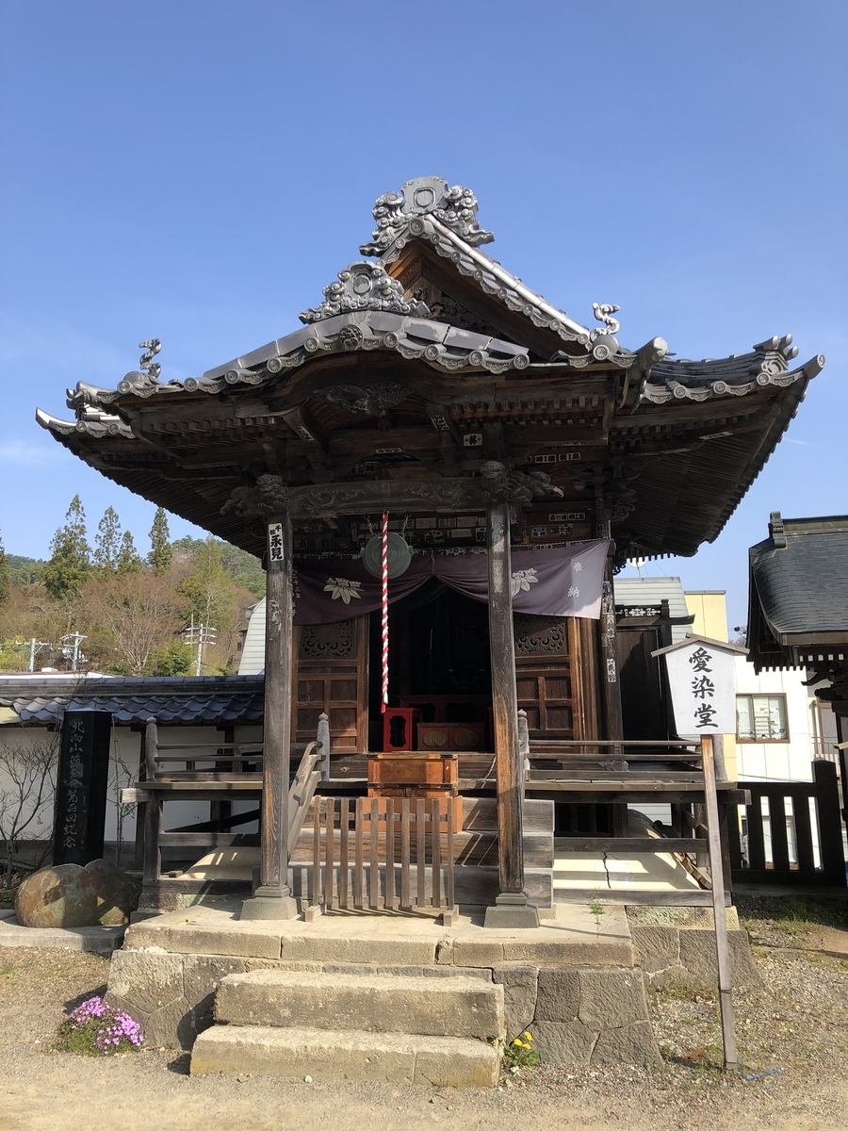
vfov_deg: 63.4
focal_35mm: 28
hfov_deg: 49.7
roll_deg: -0.9
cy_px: 566
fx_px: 915
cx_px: 424
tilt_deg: +10.8
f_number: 1.8
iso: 20
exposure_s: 1/923
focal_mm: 4
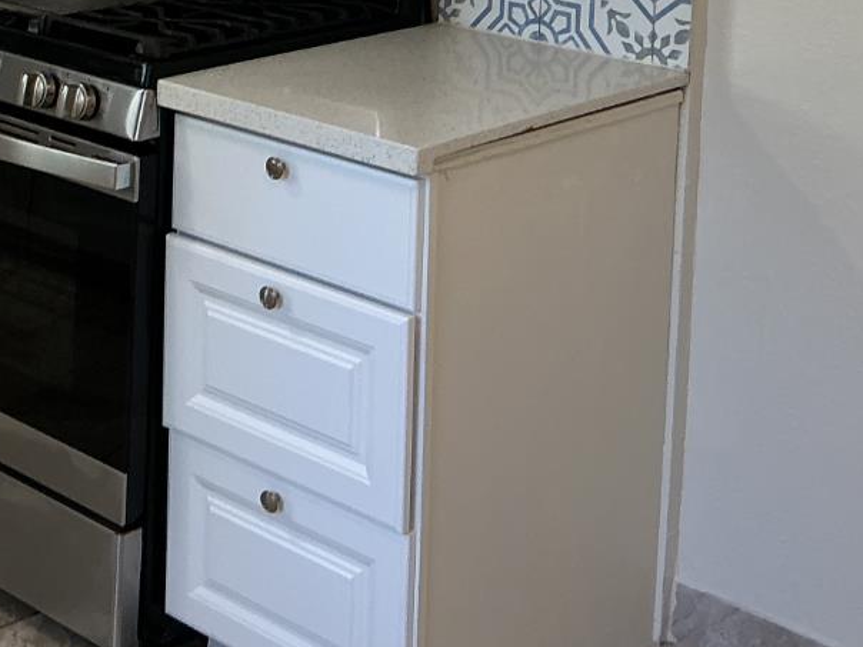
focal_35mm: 72
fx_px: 1795
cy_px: -138
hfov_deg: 26.6
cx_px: 203
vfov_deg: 19.2
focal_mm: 3
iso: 40
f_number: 1.8
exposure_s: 1/60
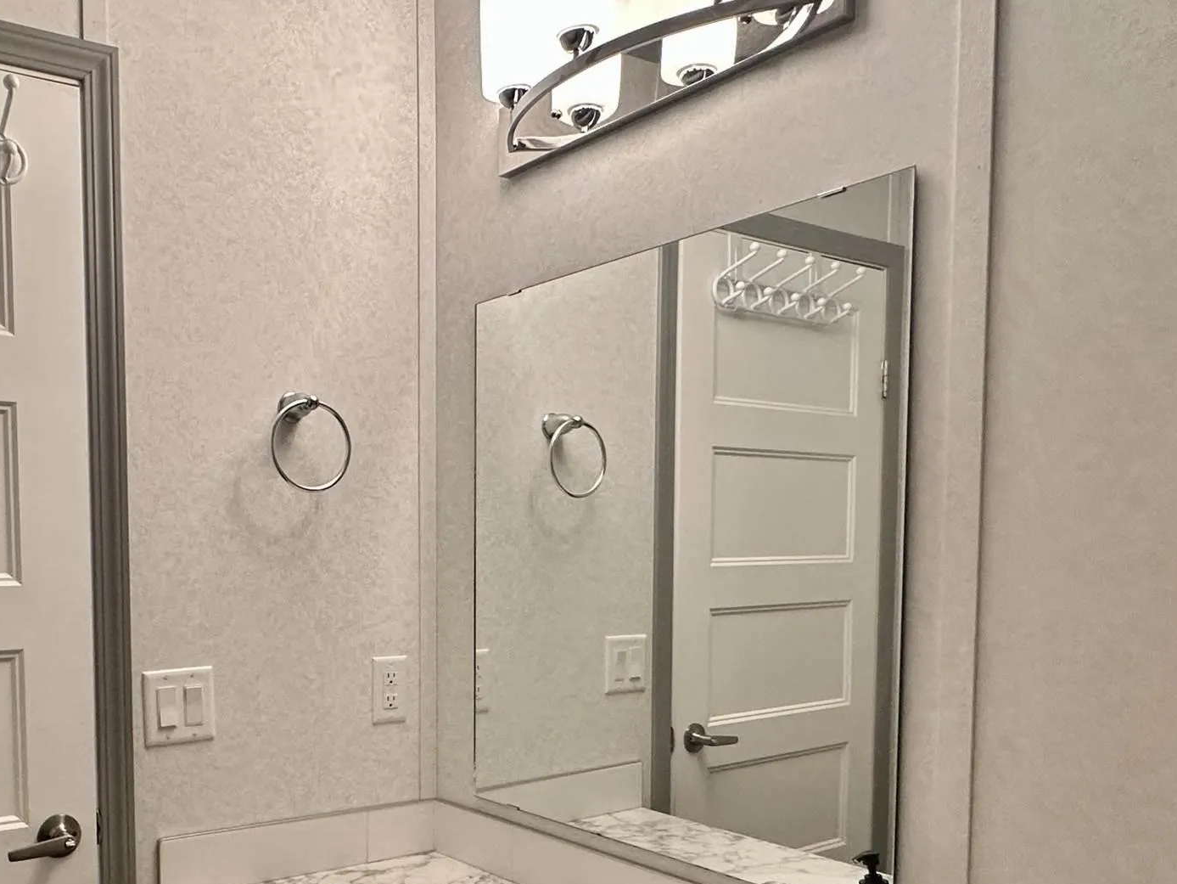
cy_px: 618
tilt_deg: -4.1
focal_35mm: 31
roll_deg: +0.2
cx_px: 330
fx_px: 1054
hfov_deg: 56.2
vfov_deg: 44.5
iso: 250
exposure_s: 1/120
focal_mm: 2.22
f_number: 2.2
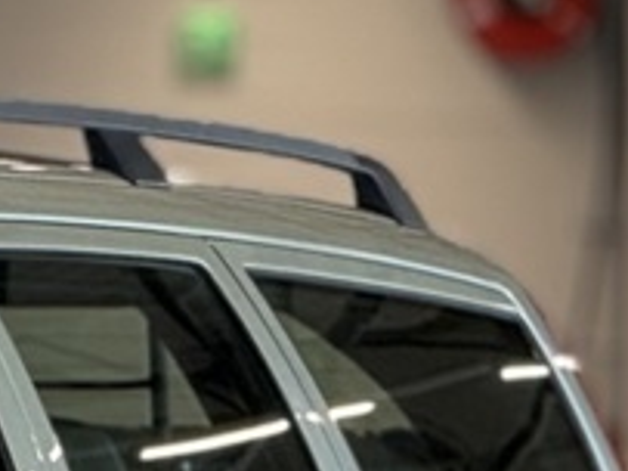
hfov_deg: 2.3
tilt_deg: +0.4
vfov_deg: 1.7
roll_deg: -1.0
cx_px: -1148
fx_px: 15430
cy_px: 793
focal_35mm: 851
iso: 80
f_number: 2.8
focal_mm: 15.66
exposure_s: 1/99
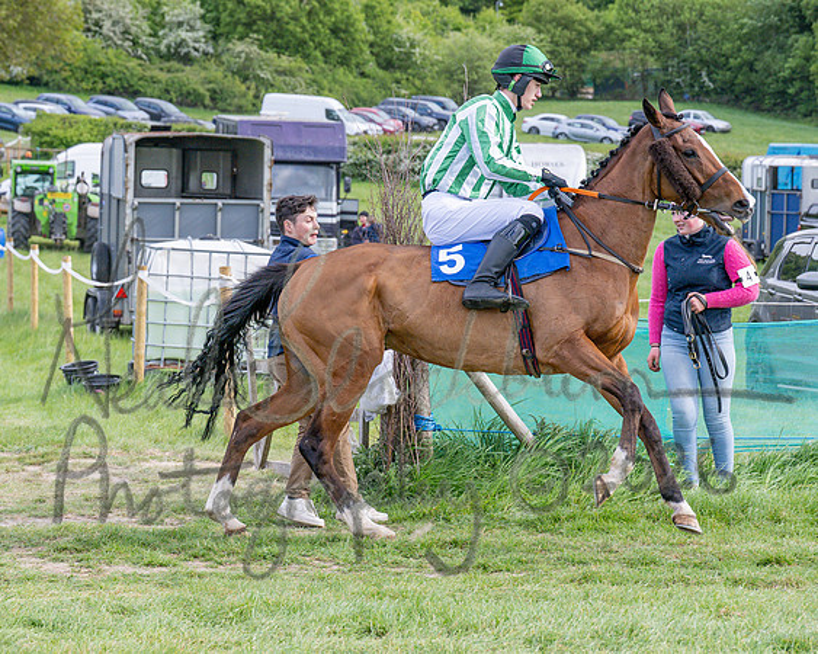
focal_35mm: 133
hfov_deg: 14.5
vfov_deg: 11.6
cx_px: 399
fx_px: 3217
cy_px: 287
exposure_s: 1/1250
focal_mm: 70
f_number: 4.5
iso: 400
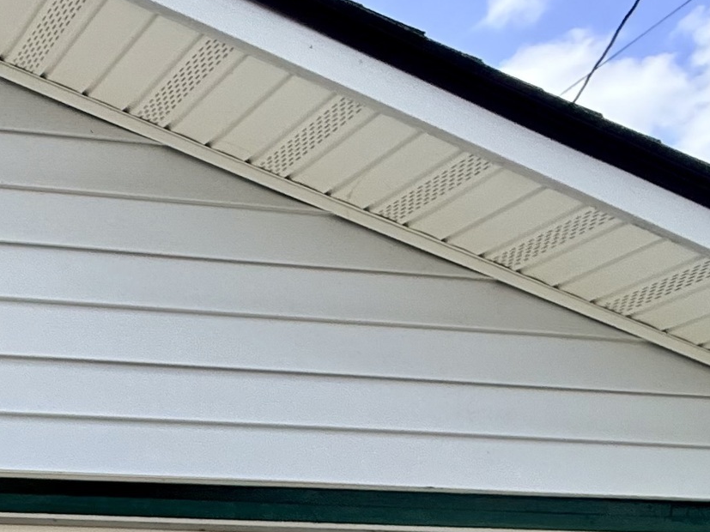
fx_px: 1066
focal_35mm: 52
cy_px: 718
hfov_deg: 27.1
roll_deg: -0.8
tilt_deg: -0.3
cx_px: -331
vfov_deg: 24.1
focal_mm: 2.22
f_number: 2.2
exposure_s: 1/1698
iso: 50
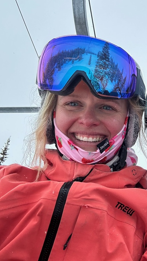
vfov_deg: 58.0
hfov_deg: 30.7
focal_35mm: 34
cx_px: 164
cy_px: 129
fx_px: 235
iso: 20
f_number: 1.9
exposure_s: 1/170
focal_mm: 2.69
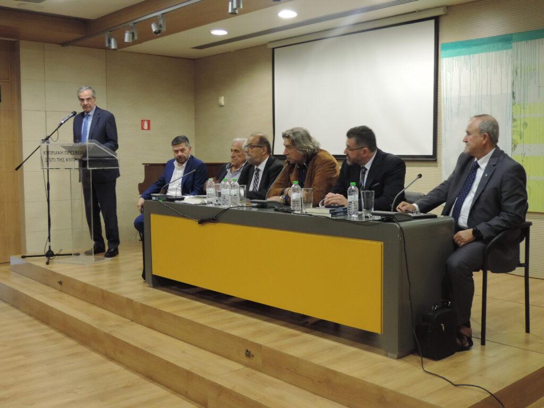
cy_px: 204
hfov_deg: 46.8
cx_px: 272
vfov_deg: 36.0
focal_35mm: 40
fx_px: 629
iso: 400
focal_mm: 7.1
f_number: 3.3
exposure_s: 1/20
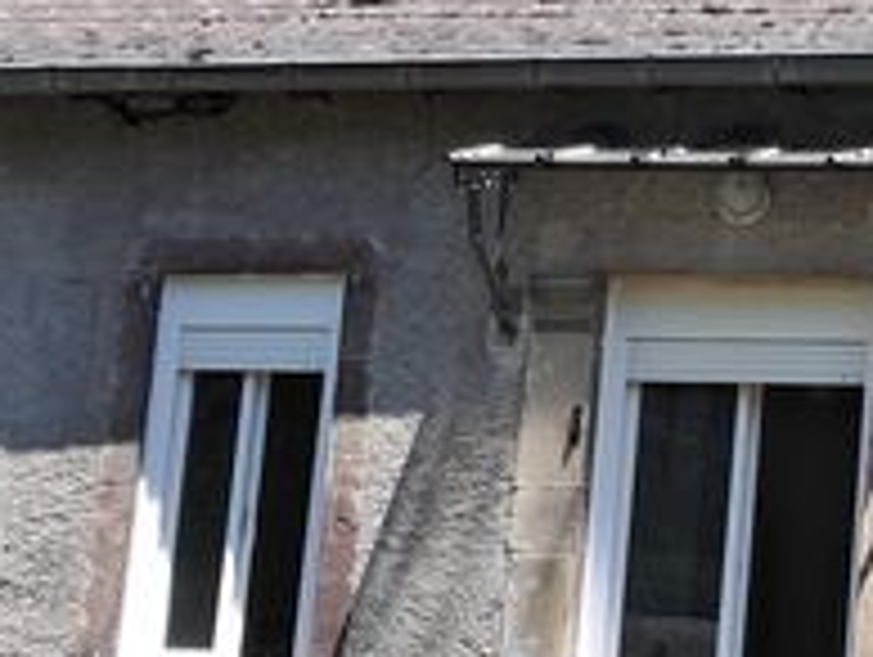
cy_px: 486
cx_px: 932
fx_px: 3510
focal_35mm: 139
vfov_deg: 10.7
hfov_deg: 13.9
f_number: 1.8
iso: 50
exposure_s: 1/290
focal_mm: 4
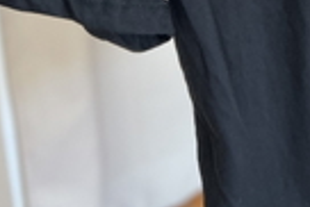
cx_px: 328
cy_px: -256
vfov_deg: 11.2
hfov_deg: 18.6
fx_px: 914
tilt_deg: -13.8
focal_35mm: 106
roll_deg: +3.5
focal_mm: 5.7
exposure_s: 1/81
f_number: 1.5
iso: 125
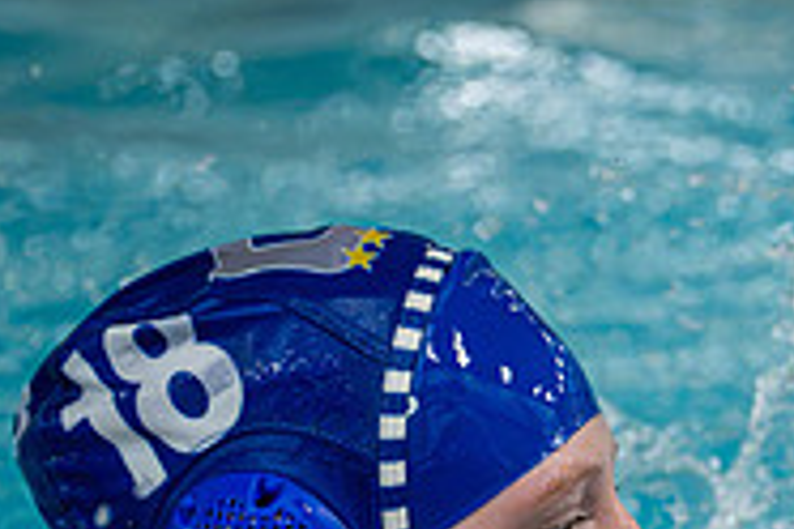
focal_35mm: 381
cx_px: 676
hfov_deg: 5.4
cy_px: 626
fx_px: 8403
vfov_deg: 3.6
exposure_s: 1/1000
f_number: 4
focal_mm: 100
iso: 7200
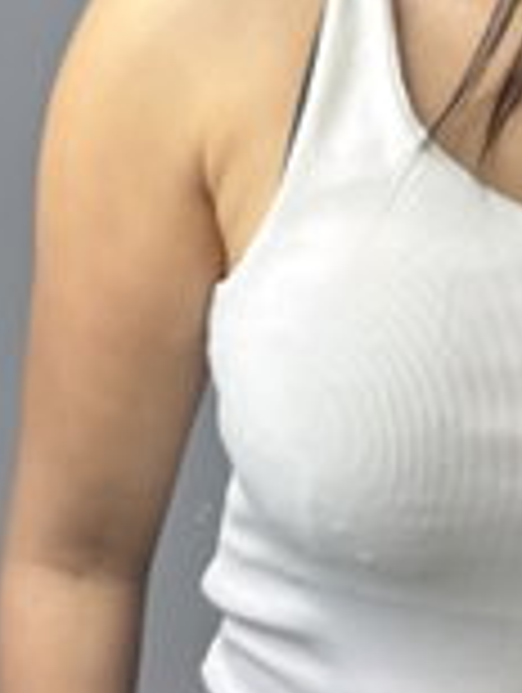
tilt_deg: -35.9
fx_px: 1805
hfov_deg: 16.2
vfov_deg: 21.7
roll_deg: -17.6
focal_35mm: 90
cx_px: 500
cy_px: 259
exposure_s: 1/100
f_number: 1.6
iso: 40
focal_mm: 5.96
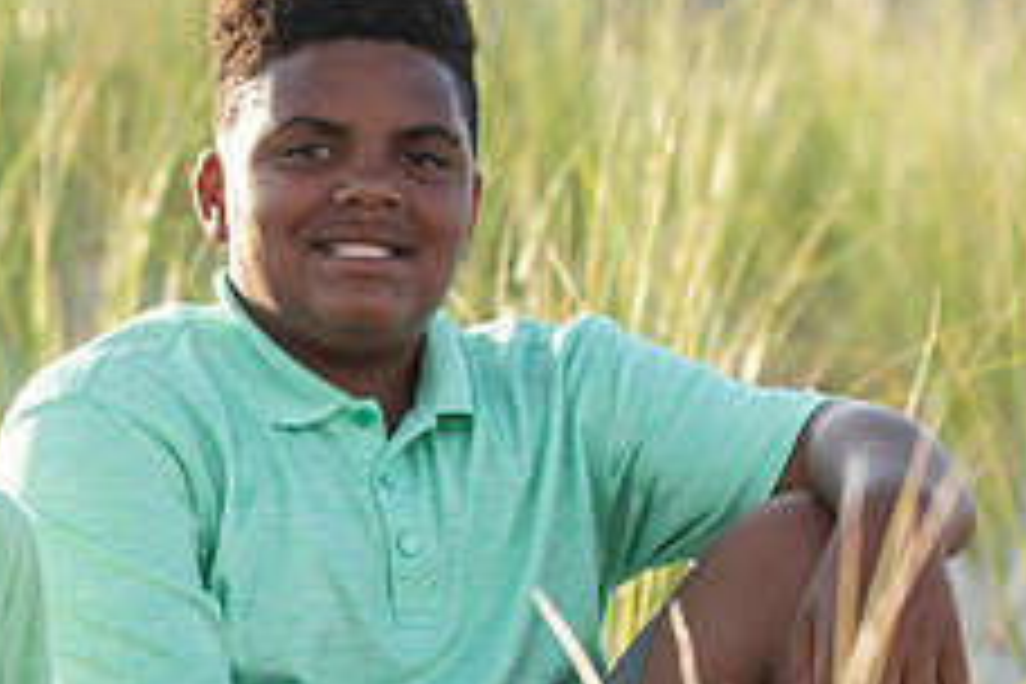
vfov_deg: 5.1
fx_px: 7609
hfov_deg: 7.7
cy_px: 628
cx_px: 86
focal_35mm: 267
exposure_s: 1/1000
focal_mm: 105
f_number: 4
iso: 250
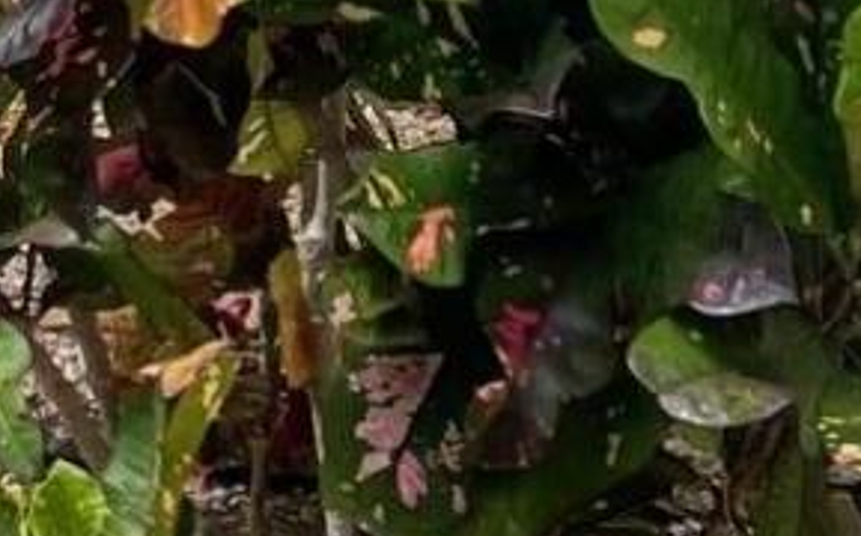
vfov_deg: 6.4
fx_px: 4477
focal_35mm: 191
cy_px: -965
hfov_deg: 10.3
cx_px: -757
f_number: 1.6
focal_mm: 4.2
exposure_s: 1/774
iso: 32
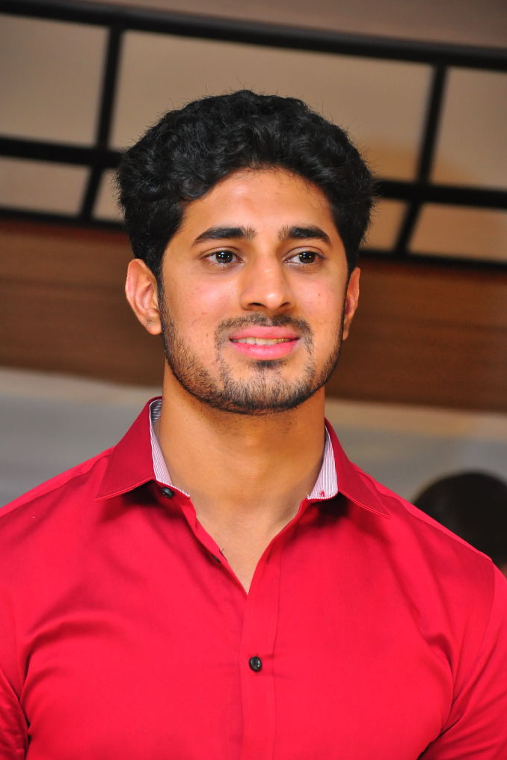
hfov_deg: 8.7
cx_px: 254
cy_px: 381
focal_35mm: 159
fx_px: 3346
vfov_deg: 13.0
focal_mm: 105
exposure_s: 1/160
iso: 800
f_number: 5.6
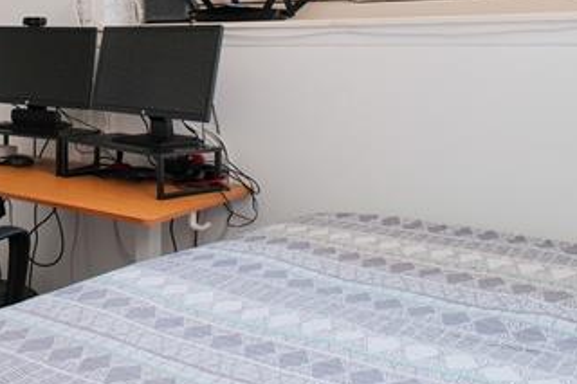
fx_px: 769
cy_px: 29
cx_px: -76
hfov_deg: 34.7
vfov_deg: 26.9
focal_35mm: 48
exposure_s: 1/125
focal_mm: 10
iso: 500
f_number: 7.1
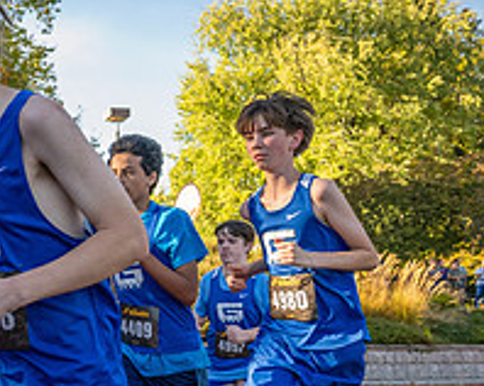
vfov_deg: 22.8
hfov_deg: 25.6
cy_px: 304
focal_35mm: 66
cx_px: -108
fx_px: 944
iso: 1250
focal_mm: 24
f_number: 5.6
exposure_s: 1/800
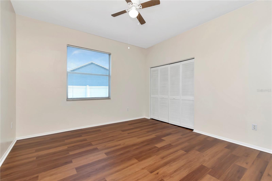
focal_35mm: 15
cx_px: 136
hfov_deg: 100.4
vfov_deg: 77.3
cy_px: 90
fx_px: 113
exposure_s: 1/60
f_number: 8
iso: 200
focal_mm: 10
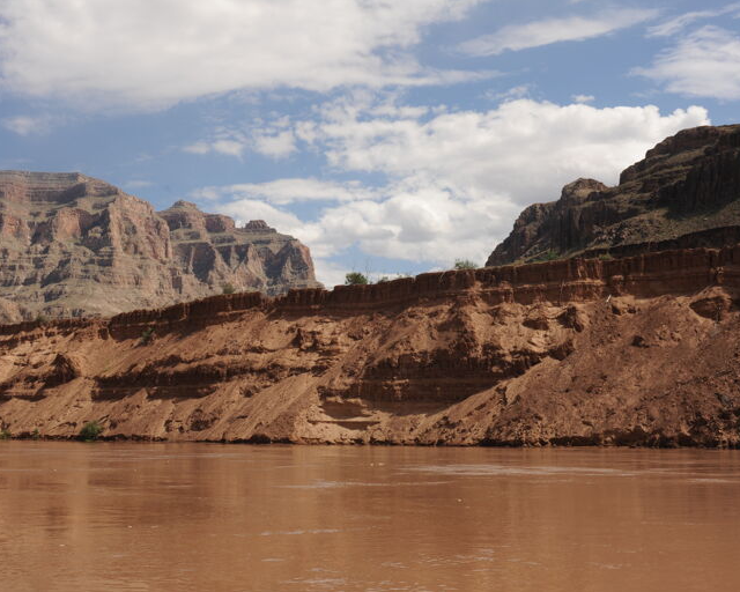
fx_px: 898
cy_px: 287
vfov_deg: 36.5
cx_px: 345
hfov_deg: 44.8
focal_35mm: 41
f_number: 13
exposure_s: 1/500
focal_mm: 35
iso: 320
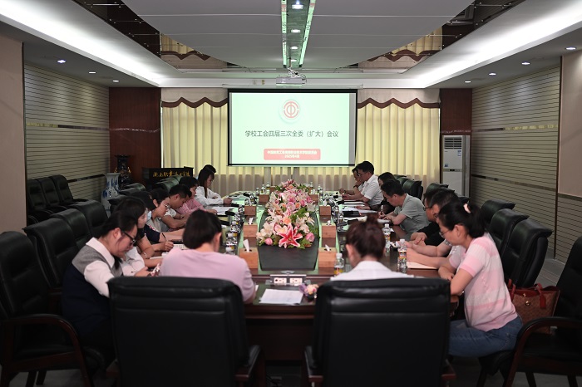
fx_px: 646
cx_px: 291
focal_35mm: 40
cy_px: 194
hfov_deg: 48.5
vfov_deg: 33.4
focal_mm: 40
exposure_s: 1/160
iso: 280
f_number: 2
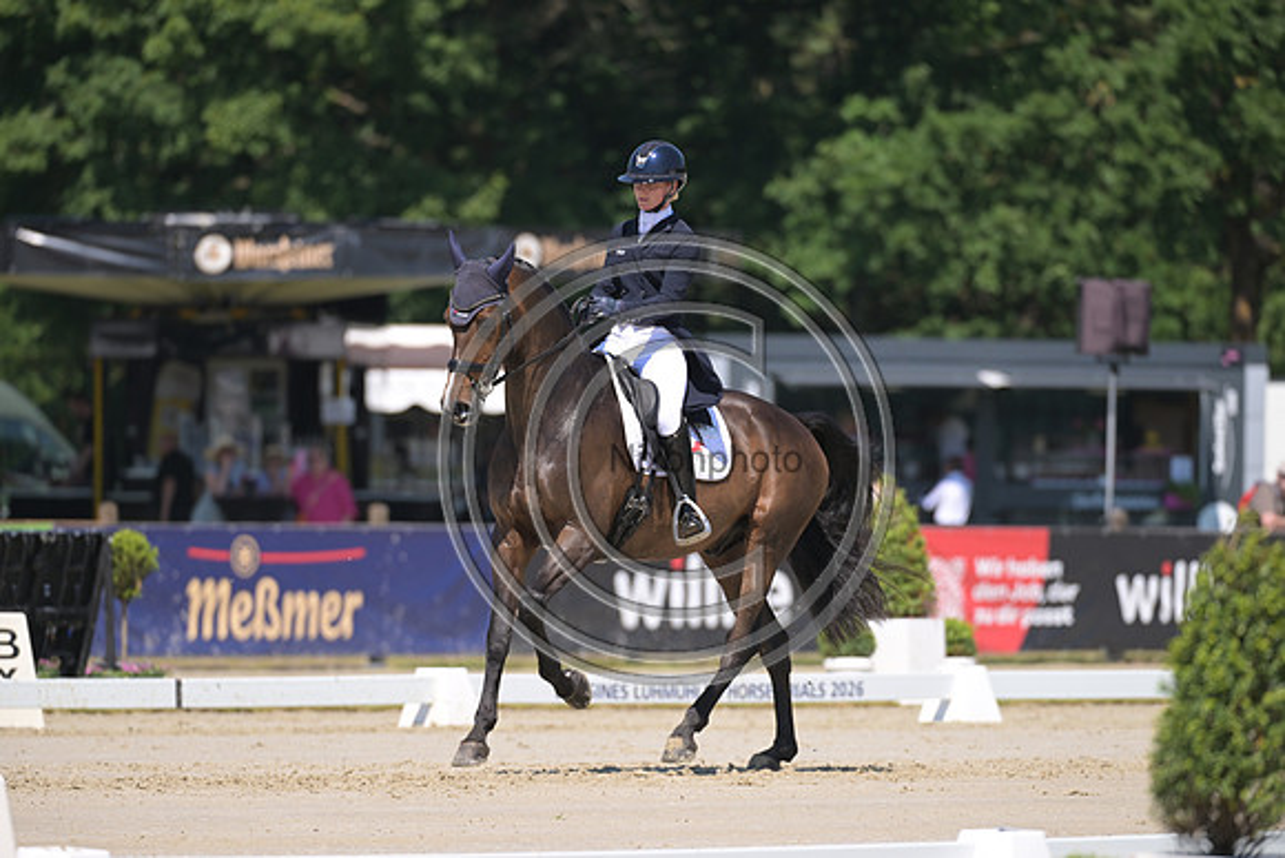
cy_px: 429
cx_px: 642
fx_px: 13566
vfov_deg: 3.6
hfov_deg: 5.4
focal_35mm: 380
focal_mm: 380
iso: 280
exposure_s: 1/1250
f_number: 5
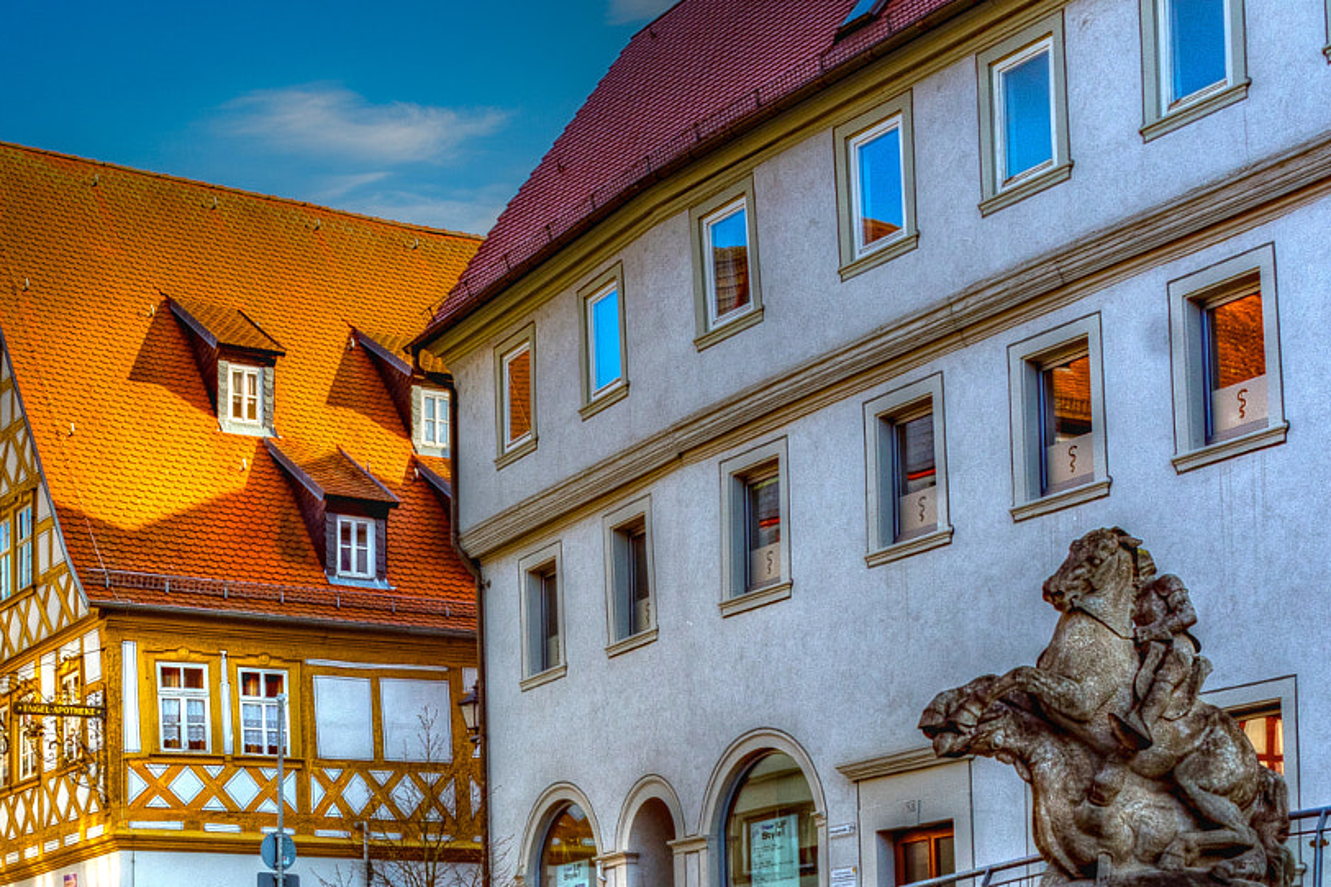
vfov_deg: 20.6
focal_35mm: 65
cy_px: 736
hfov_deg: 30.4
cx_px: 320
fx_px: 2403
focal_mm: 22
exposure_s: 1/45
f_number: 11
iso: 100
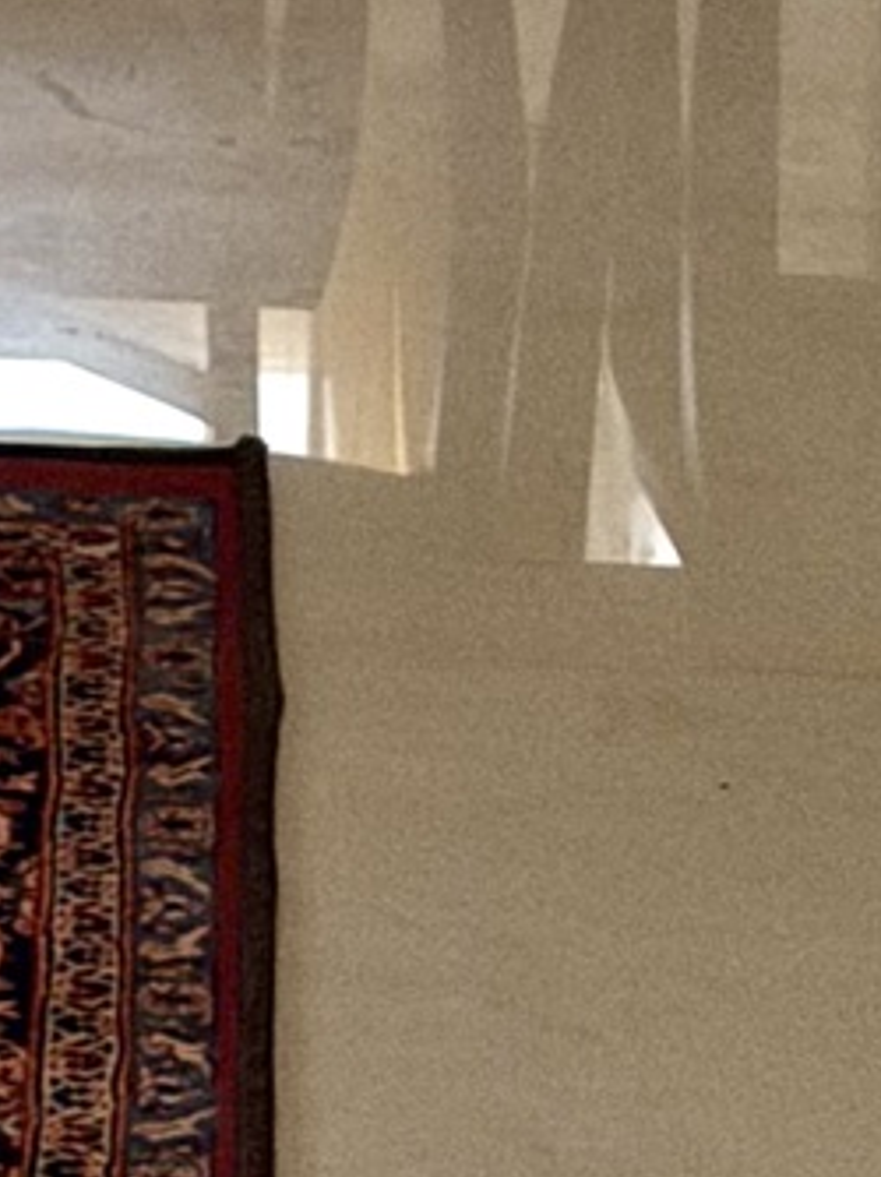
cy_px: -2146
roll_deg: -0.1
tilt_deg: -8.0
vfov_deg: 6.6
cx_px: -374
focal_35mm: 276
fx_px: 9378
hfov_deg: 5.3
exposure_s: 1/687
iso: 64
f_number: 1.78
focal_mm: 6.76
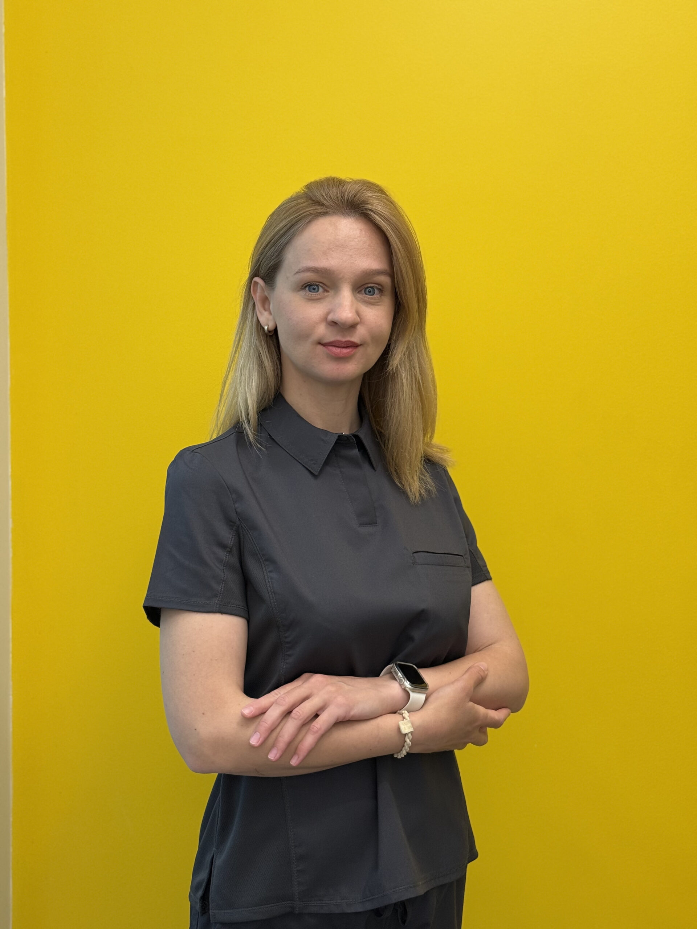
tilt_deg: -4.9
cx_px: 348
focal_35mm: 48
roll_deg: -1.8
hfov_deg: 30.3
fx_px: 1289
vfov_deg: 39.7
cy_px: 464
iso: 80
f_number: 1.78
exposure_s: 1/100
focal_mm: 6.76
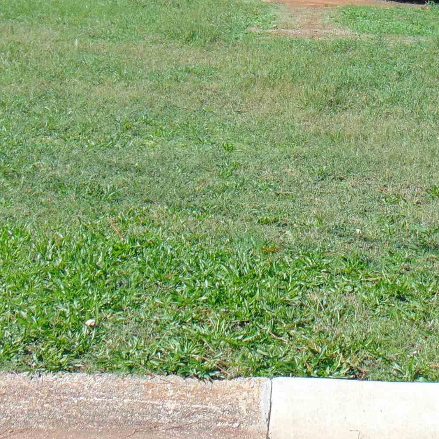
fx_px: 1162
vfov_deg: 20.5
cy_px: -30
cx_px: 311
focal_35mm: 81
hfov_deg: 21.3
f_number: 8
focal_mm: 5.4
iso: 80
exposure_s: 1/200
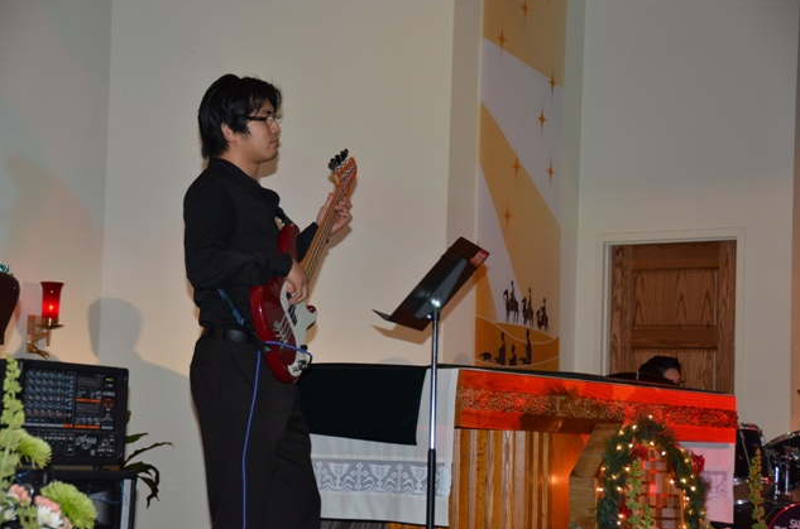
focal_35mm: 91
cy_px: 264
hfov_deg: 22.4
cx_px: 403
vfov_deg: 15.0
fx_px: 2018
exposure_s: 1/60
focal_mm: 60
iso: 800
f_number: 4.8
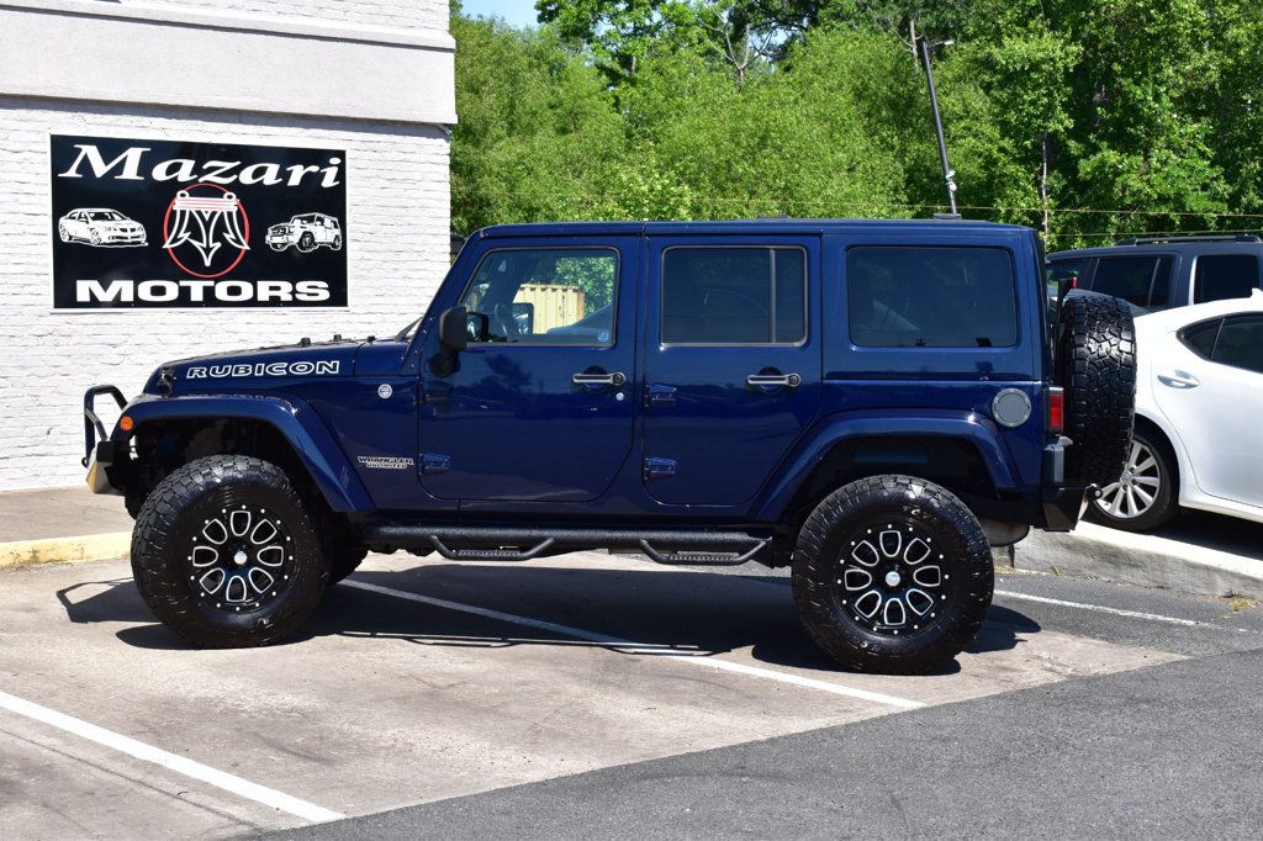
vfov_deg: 22.6
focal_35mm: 60
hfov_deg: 33.4
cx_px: 632
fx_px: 2104
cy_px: 420
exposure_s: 1/400
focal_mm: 40
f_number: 11
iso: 400
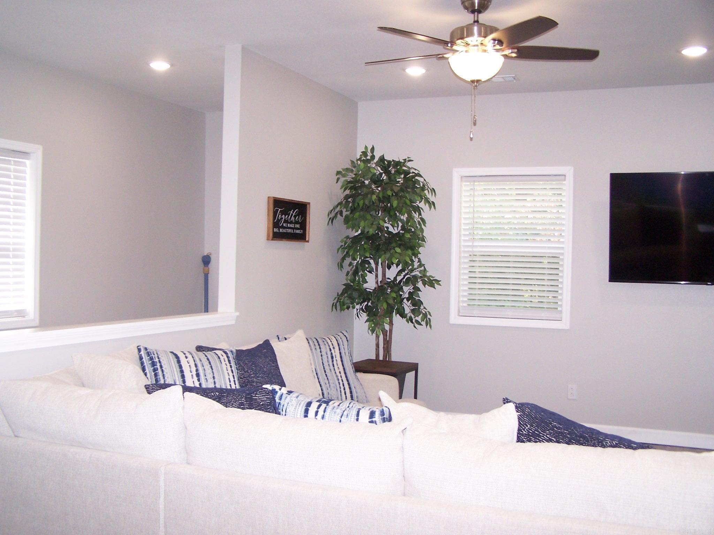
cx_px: 357
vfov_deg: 37.7
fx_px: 784
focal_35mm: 38
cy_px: 268
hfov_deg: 49.0
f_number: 2.8
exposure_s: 1/60
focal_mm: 6.3
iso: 140
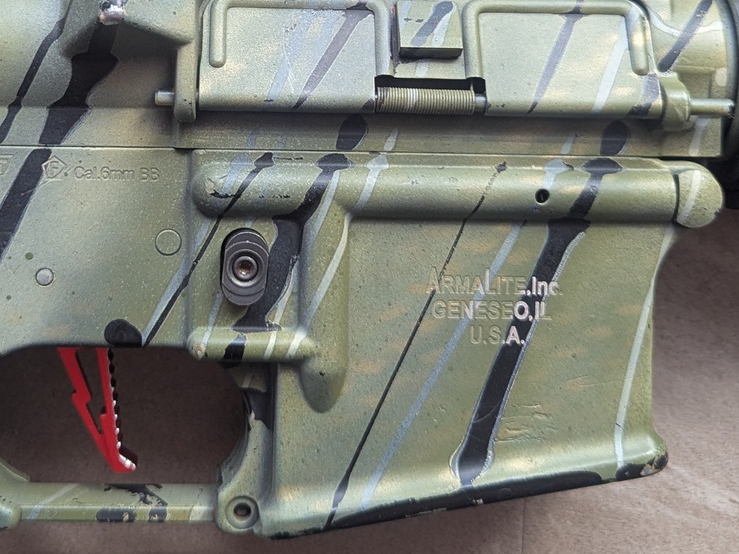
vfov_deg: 23.7
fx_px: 1281
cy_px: 51
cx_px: 261
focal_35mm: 60
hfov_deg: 32.0
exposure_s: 1/112
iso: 171
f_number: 1.85
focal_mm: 6.81
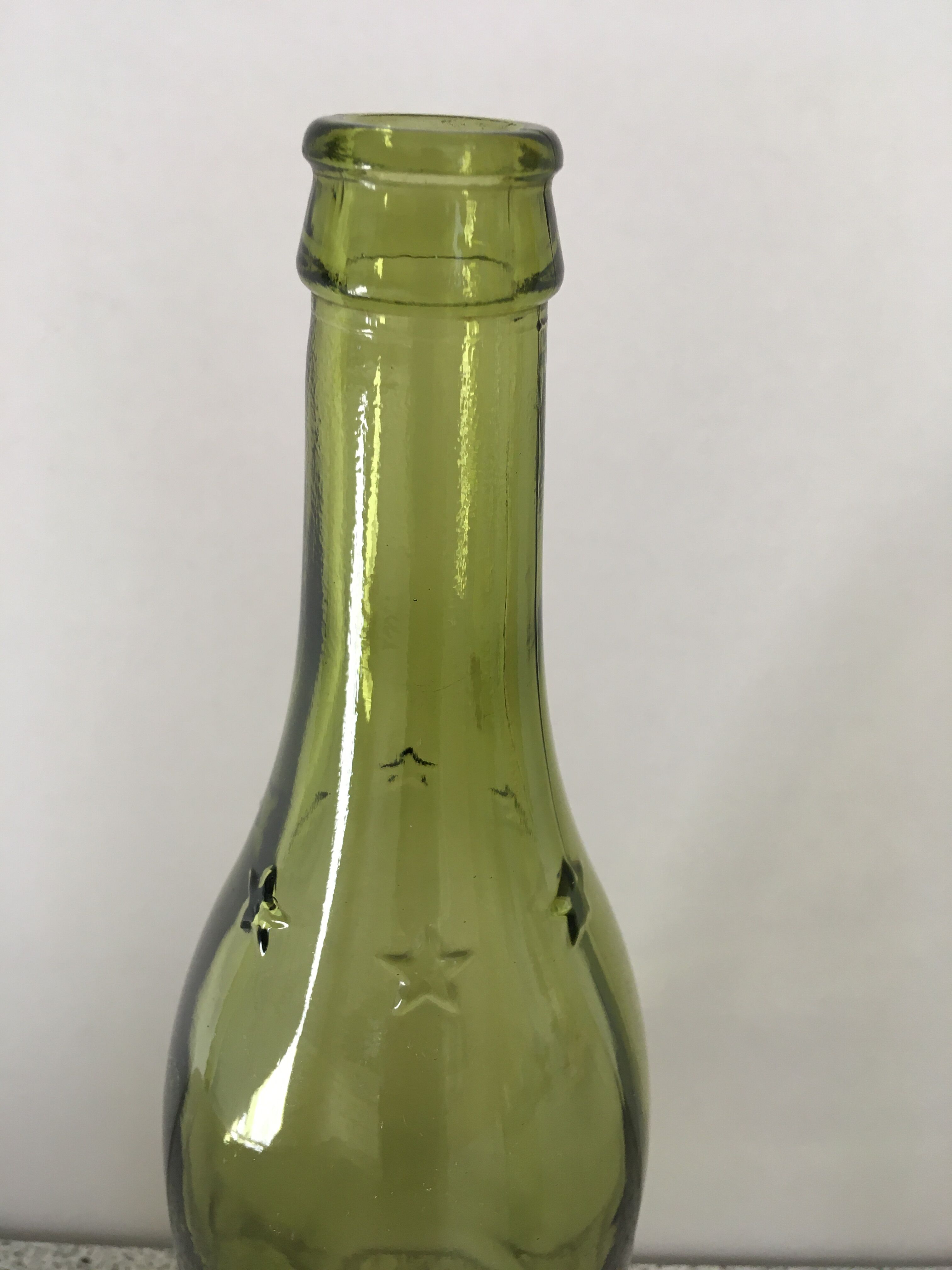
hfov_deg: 48.2
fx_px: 1063
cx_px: 476
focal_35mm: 29
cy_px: 635
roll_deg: -1.9
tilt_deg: -29.5
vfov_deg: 61.7
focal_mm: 4.15
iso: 25
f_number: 2.2
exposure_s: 1/33
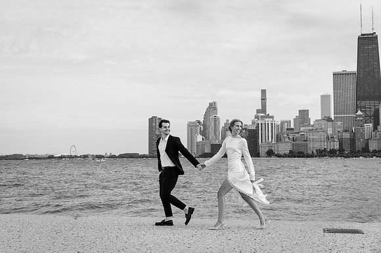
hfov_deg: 38.6
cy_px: 123
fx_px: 544
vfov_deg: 26.3
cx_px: 185
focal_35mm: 51
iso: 100
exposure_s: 1/320
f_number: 6.3
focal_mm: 50
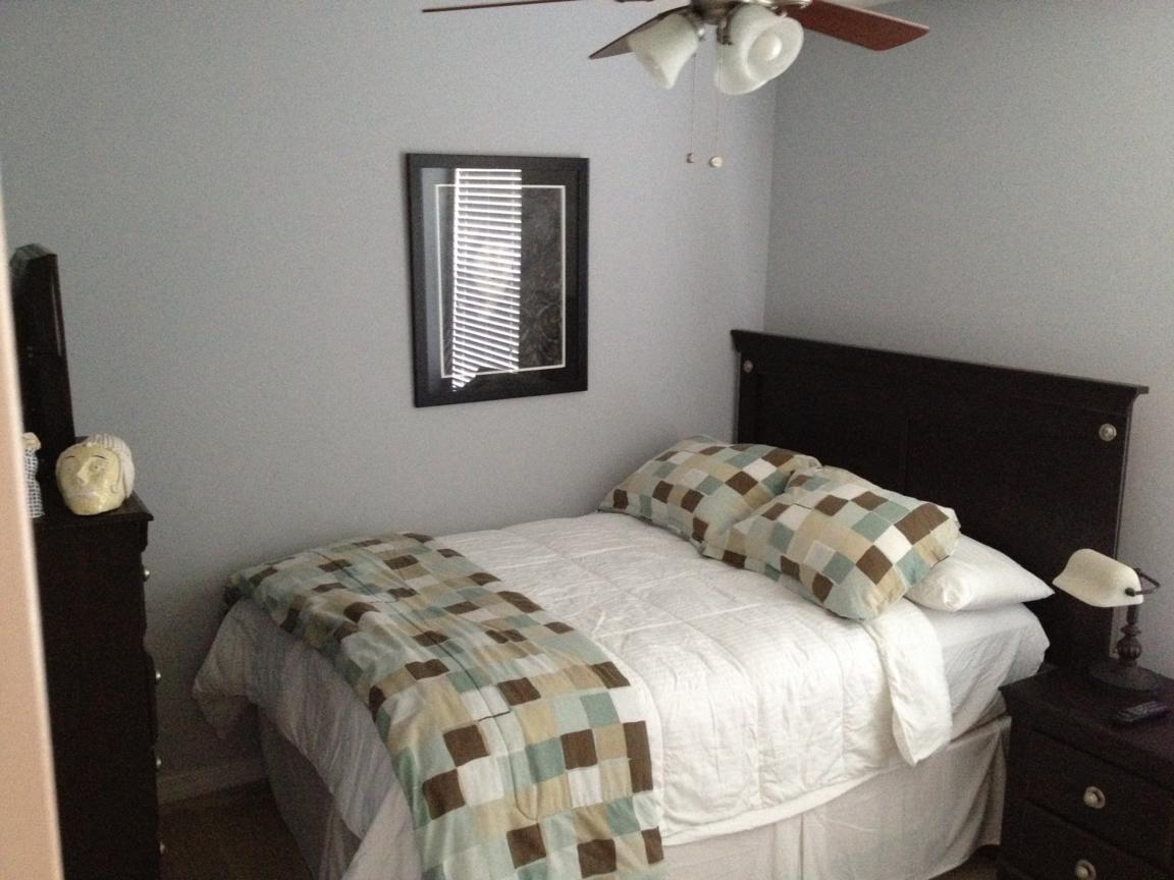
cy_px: 440
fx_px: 1187
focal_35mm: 35
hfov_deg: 52.6
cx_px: 587
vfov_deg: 40.7
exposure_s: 1/15
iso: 400
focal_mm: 4.28
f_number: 2.4
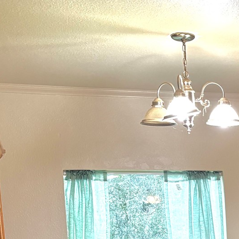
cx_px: 302
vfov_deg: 18.0
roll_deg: +1.7
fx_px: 695
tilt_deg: -7.4
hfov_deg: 18.3
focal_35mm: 89
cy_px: 324
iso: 250
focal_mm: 5.96
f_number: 1.6
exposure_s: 1/60
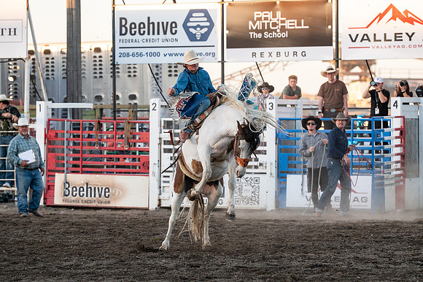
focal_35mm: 215
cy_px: 157
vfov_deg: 6.4
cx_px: 239
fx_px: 2528
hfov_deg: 9.6
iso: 1000
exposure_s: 1/1250
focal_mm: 190
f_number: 5
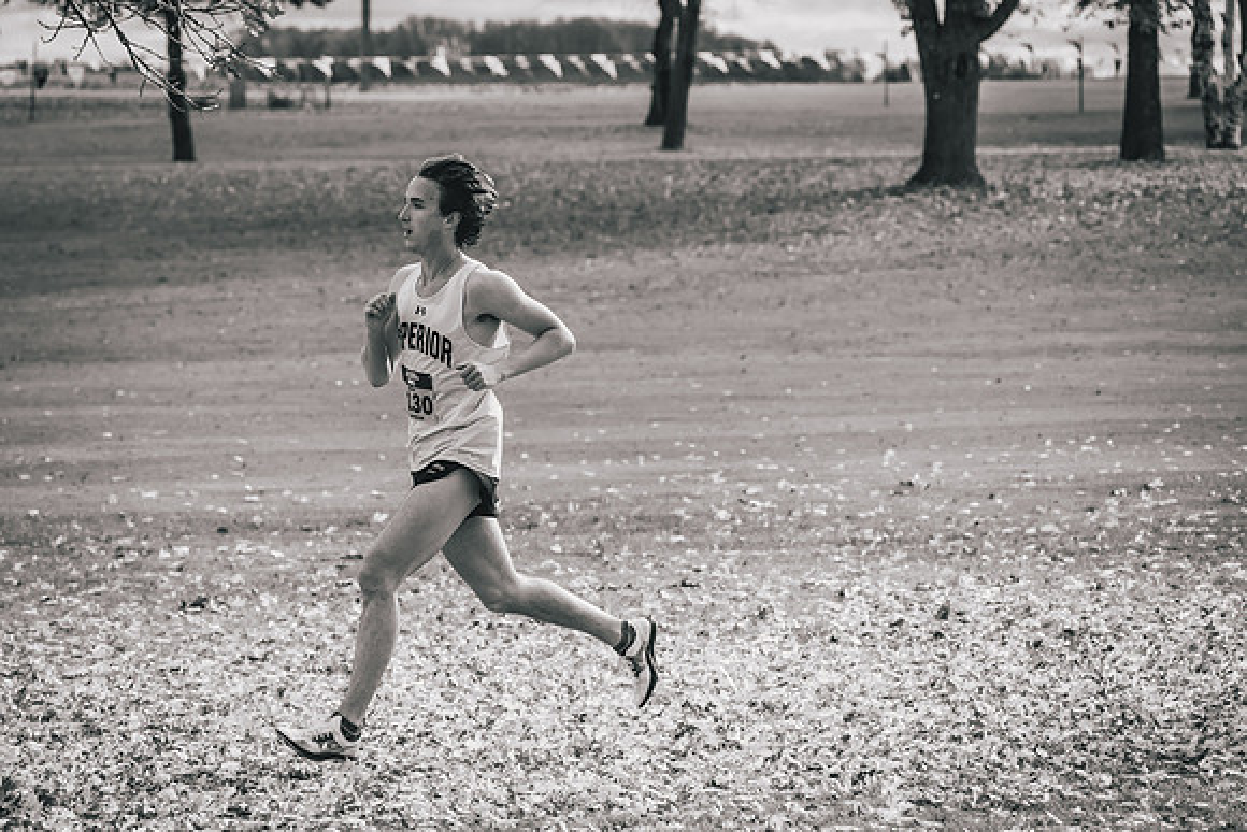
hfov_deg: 12.4
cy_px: 443
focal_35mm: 166
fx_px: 5751
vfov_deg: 8.3
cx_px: 575
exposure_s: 1/1250
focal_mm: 148
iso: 400
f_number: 6.3
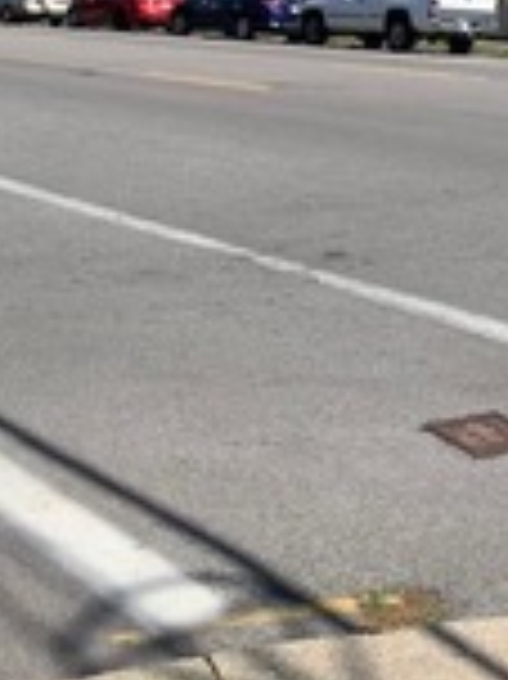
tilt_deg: +6.6
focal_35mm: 69
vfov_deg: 25.4
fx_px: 1352
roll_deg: -0.9
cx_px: 526
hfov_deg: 20.5
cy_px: -131
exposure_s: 1/1953
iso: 25
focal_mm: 4.25
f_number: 1.8
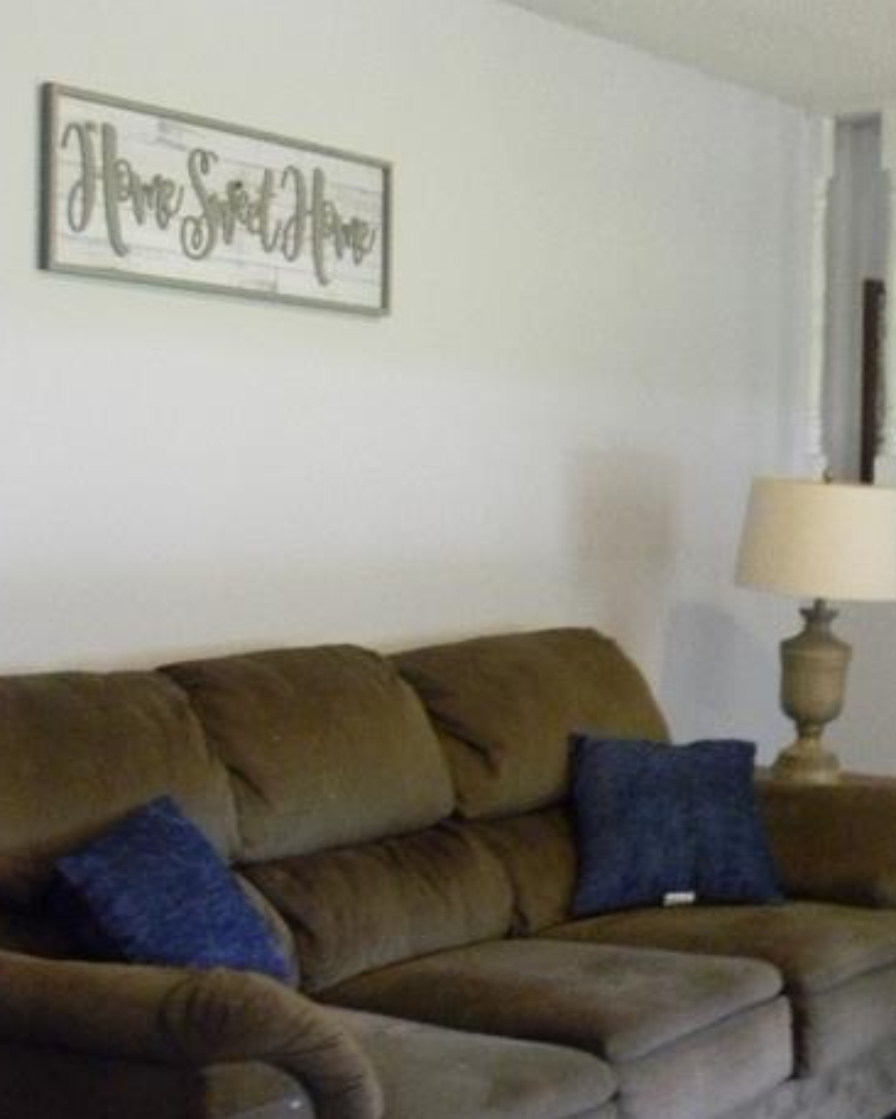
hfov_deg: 25.7
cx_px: 597
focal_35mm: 59
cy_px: 544
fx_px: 1954
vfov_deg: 31.9
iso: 400
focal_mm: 6.4
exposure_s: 1/9.6
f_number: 3.7
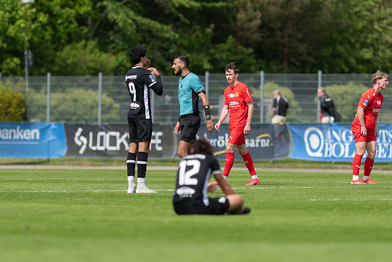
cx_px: 196
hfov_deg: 4.6
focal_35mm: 450
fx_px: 4901
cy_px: 131
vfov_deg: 3.1
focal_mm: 300
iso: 110
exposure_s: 1/2000
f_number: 3.2
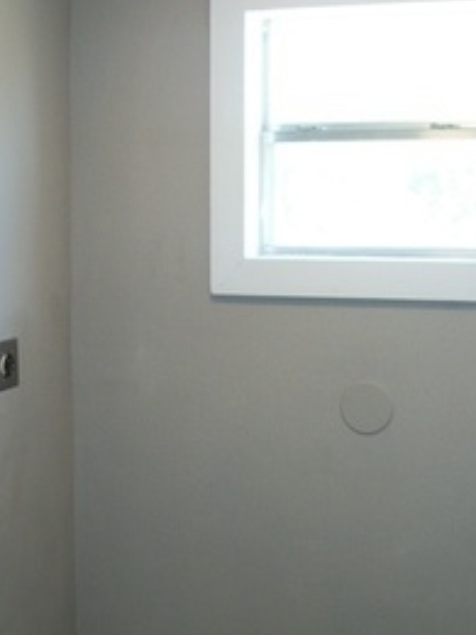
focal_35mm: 59
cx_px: 259
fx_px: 1082
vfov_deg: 32.7
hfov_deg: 24.8
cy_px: 359
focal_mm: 5.7
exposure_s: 1/30
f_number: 2.9
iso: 80
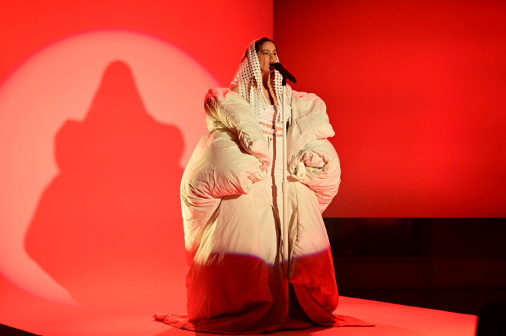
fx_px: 1194
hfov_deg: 23.9
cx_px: 253
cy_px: 168
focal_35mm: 85
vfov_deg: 16.1
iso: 4000
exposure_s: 1/320
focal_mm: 85
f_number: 3.5
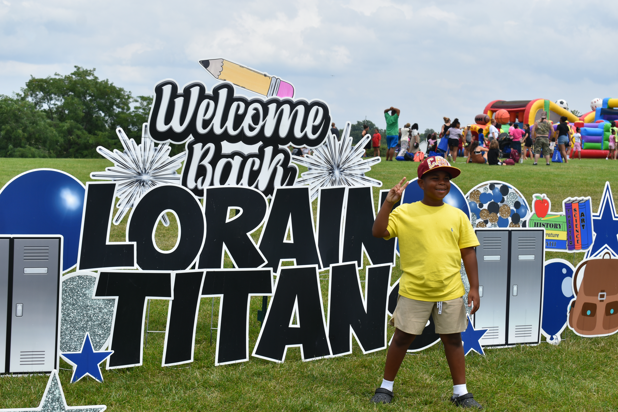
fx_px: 1159
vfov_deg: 20.2
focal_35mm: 68
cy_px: 206
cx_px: 309
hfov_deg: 29.9
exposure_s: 1/320
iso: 100
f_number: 9
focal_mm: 45
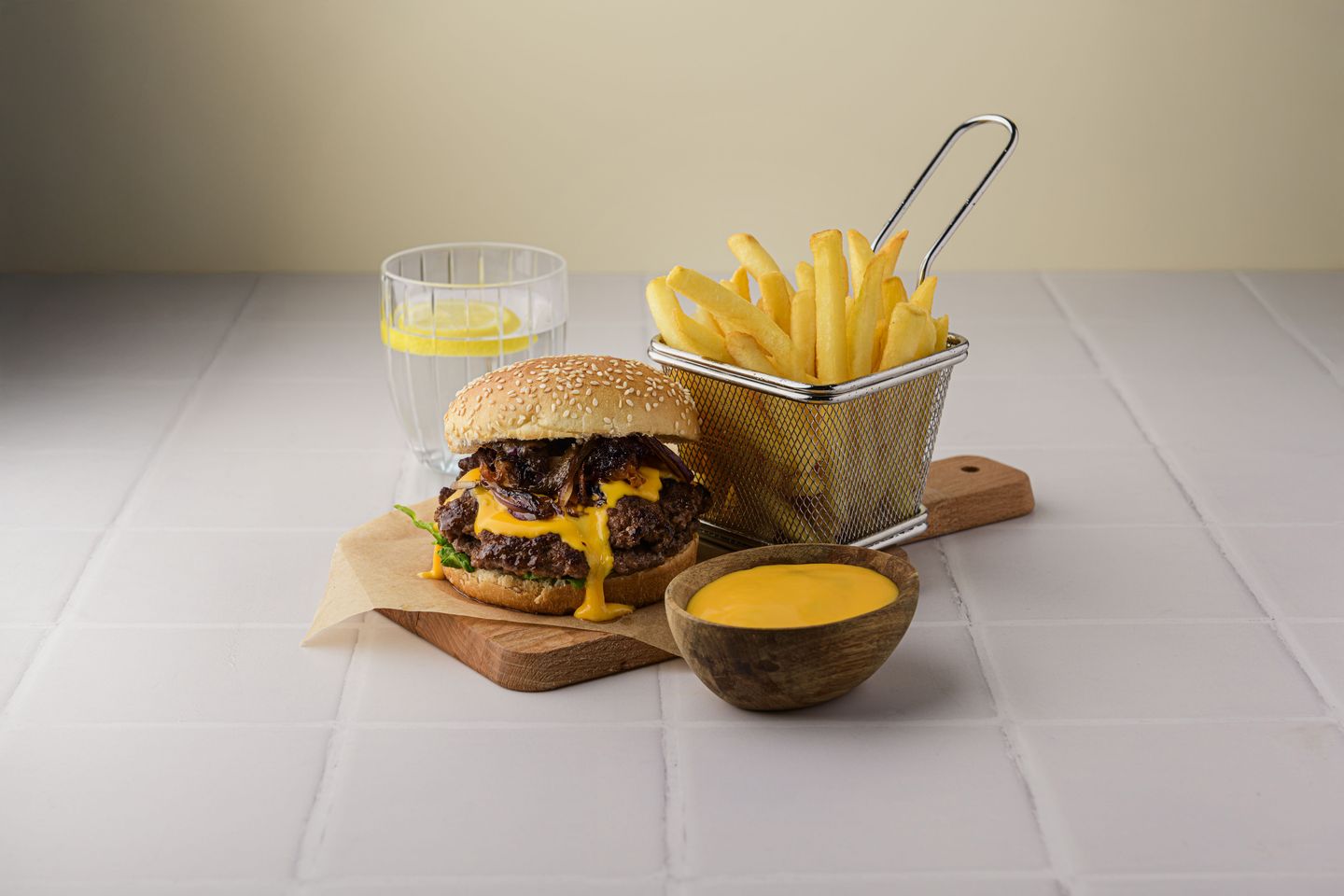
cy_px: 448
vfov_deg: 19.5
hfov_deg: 28.8
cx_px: 672
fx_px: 2613
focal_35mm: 70
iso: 40
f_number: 9
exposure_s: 1/100
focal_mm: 70
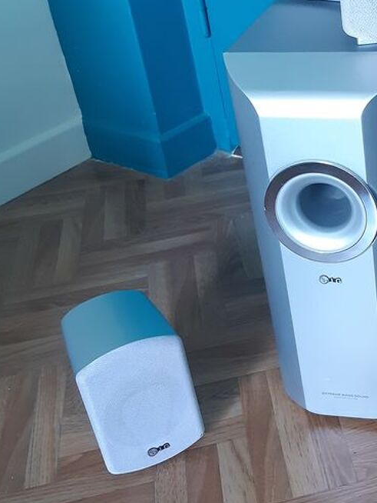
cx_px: 368
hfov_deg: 26.2
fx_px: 769
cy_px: 248
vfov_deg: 36.2
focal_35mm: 53
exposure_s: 1/25
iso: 250
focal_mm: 3.92
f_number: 1.7
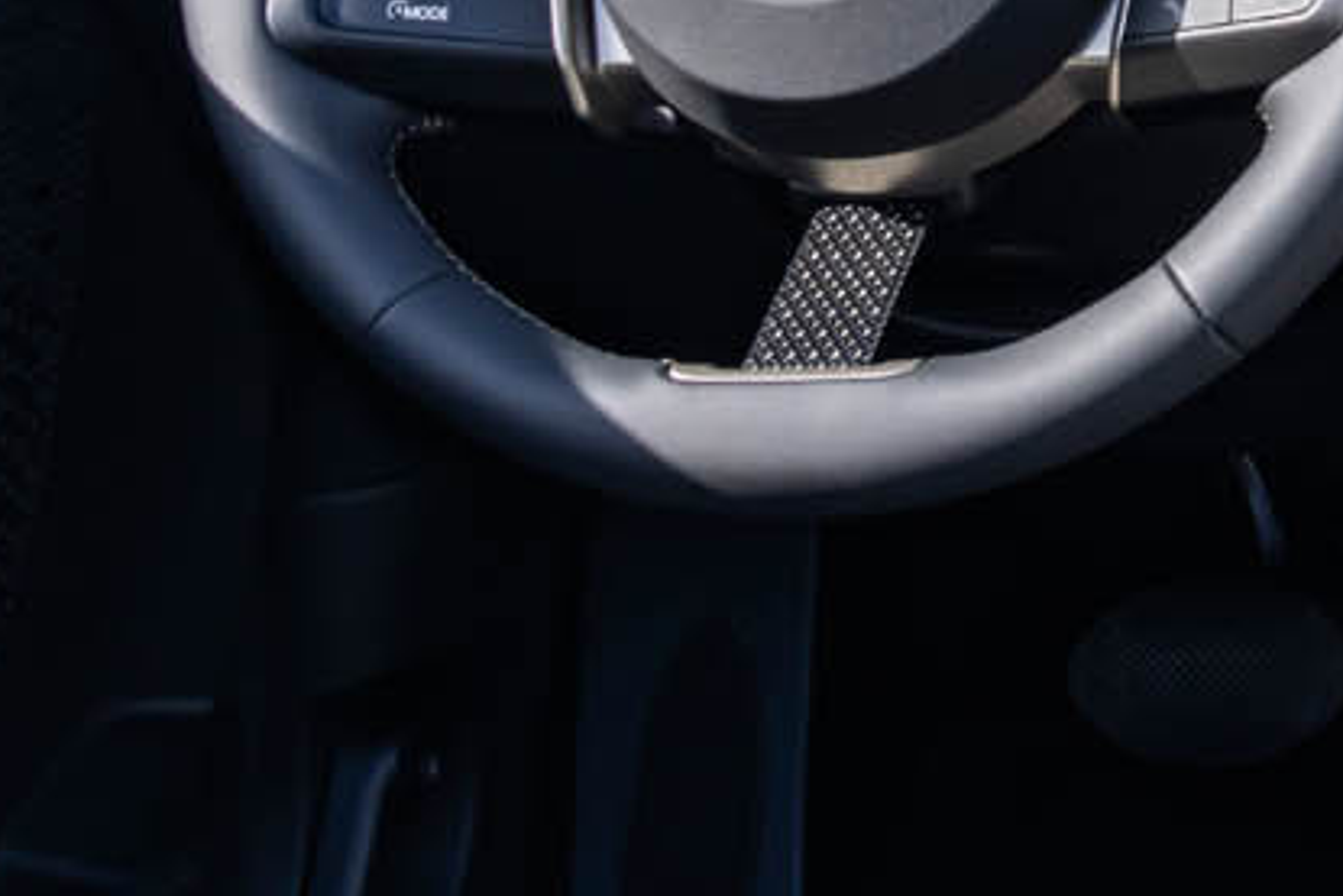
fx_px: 4142
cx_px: 2052
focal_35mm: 111
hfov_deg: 16.6
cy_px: -676
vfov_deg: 11.5
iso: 100
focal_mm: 24
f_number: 9
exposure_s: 1/50
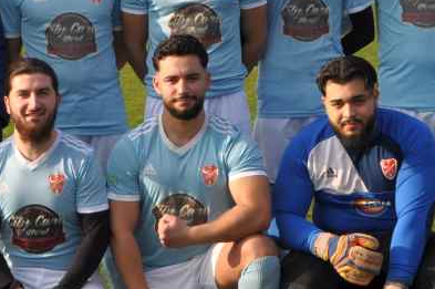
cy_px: 71
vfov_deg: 9.6
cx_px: 276
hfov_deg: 14.5
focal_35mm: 142
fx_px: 1709
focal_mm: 29
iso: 200
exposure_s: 1/250
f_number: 8
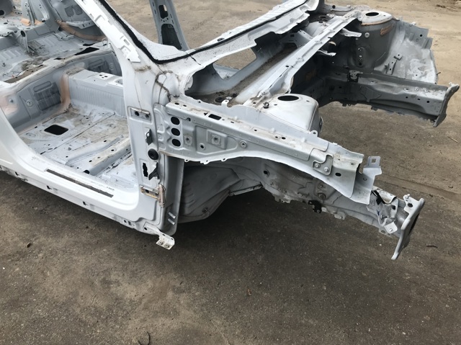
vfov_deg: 49.7
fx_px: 373
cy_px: 172
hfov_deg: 63.5
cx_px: 230
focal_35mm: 28
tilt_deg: -34.8
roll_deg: -2.3
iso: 20
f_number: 1.8
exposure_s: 1/720
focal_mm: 3.99
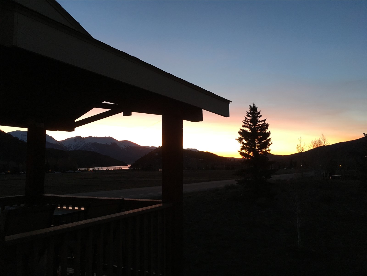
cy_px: 138
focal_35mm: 29
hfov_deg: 61.7
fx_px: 307
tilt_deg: +4.5
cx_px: 184
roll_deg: +0.7
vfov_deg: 48.2
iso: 100
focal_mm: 4.15
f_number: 2.2
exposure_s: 1/30
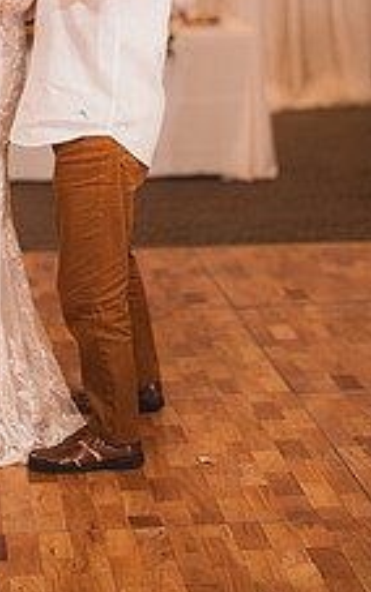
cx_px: 63
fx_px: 1633
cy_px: 37
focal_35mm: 101
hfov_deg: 12.9
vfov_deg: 20.1
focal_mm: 50
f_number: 1.2
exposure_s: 1/250
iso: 125
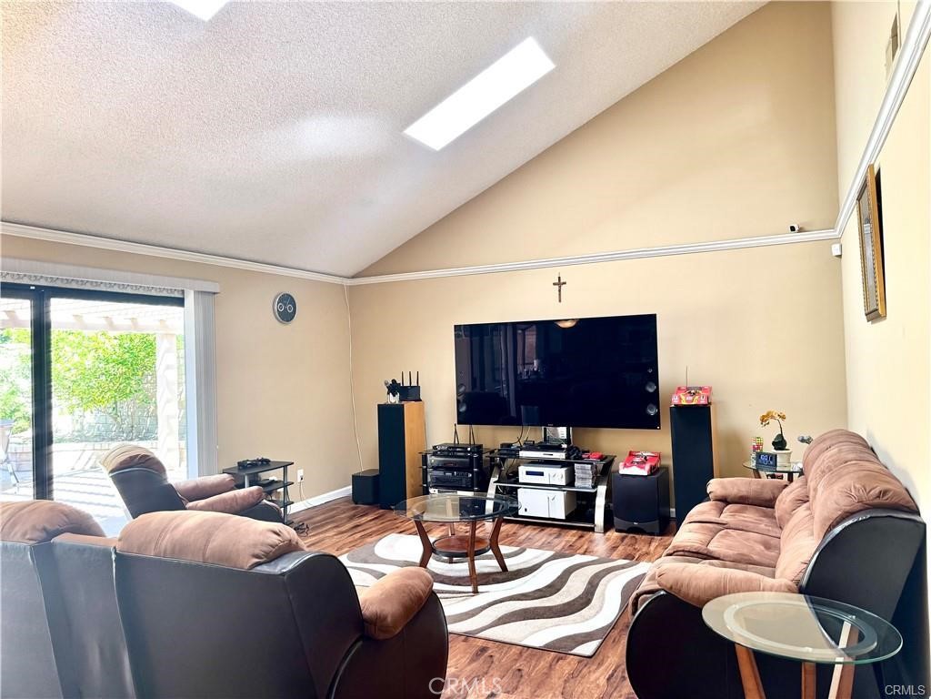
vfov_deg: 56.8
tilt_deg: +0.2
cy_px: 350
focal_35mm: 24
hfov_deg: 71.6
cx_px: 466
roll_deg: +2.6
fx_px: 645
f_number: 1.78
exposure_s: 1/120
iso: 160
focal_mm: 6.76
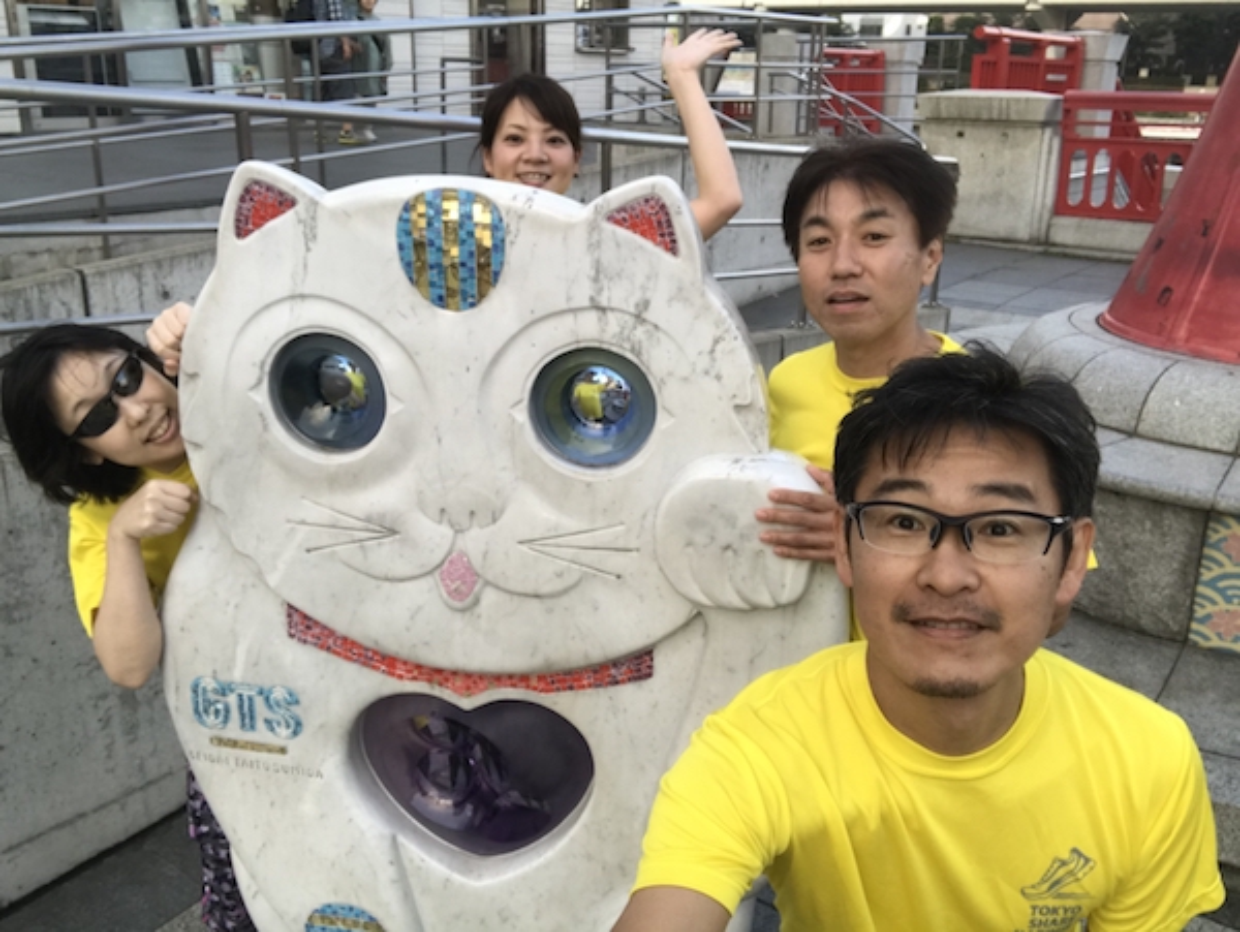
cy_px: 466
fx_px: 1147
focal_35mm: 32
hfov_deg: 56.8
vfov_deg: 44.2
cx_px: 620
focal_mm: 2.87
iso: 25
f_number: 2.2
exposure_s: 1/50
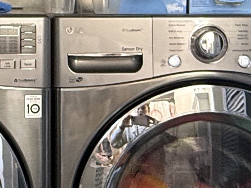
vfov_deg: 16.3
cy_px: 36
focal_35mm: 90
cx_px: 20
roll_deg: +0.3
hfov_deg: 21.3
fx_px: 652
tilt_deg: -1.6
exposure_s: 1/60
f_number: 2.2
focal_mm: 2.22
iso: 250
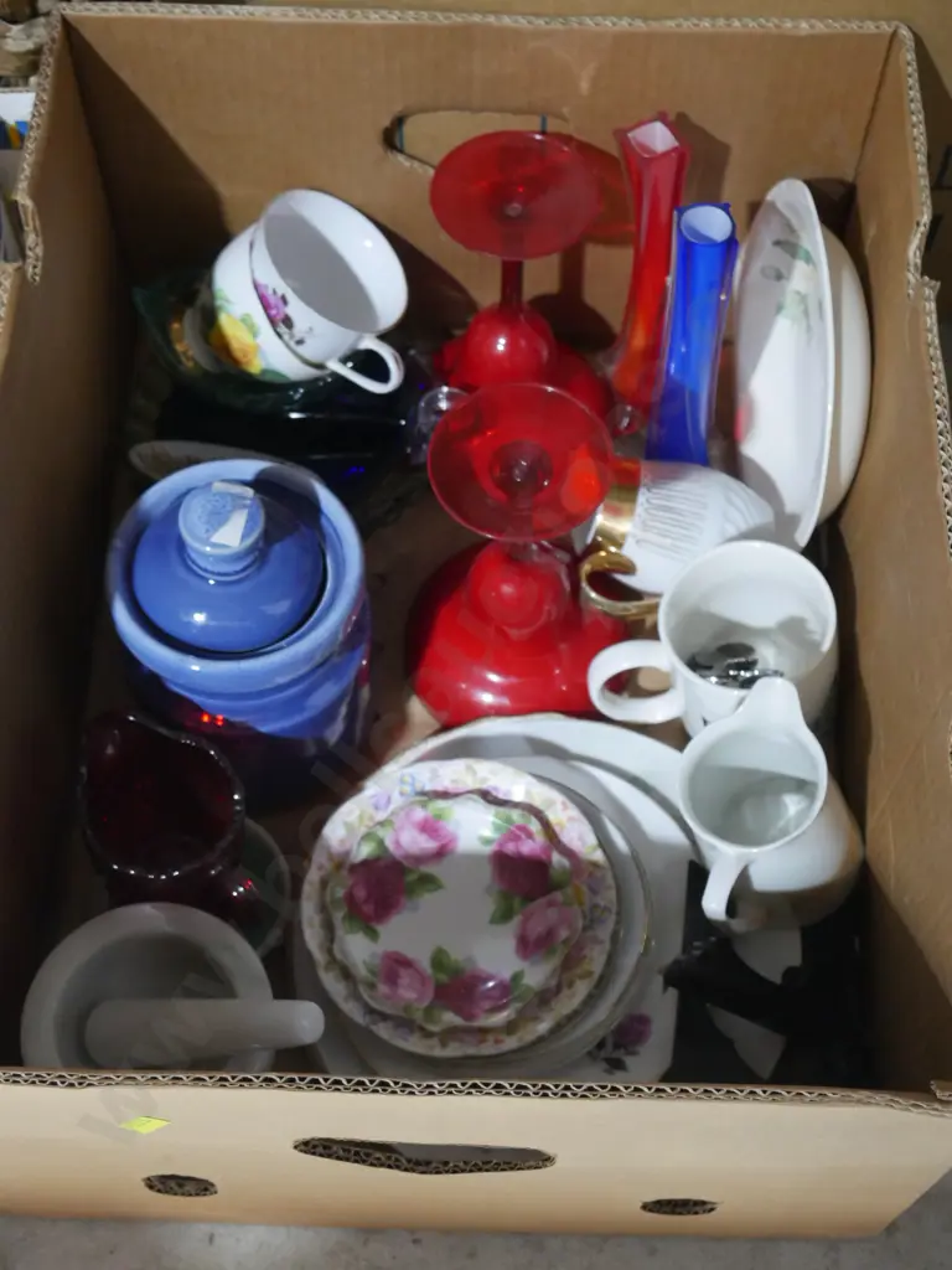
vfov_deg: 39.7
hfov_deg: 30.3
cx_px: 476
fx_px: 1760
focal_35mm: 48
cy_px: 635
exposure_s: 1/40
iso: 3200
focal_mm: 24
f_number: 5.2
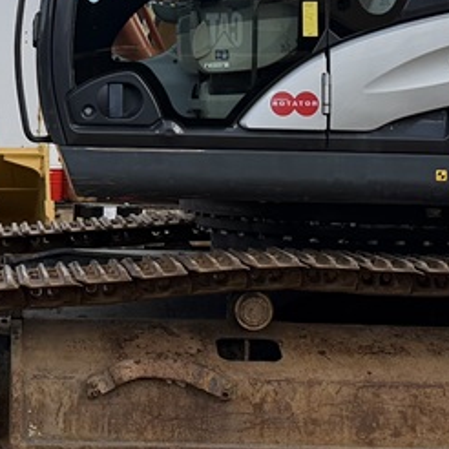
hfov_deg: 14.1
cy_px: -43
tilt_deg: +5.9
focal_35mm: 123
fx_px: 1805
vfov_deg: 13.9
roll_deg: -1.8
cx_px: 53
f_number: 1.78
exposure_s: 1/1812
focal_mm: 6.76
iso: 100
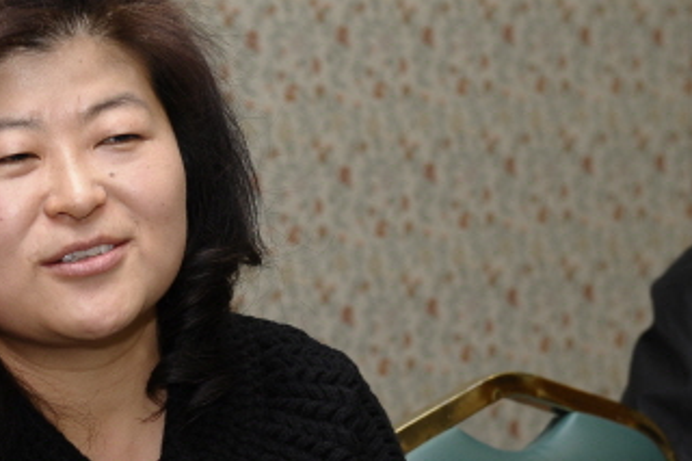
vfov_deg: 8.4
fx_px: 3151
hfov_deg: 12.4
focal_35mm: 164
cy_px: 254
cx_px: 24
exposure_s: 1/125
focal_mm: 70
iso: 800
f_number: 5.6
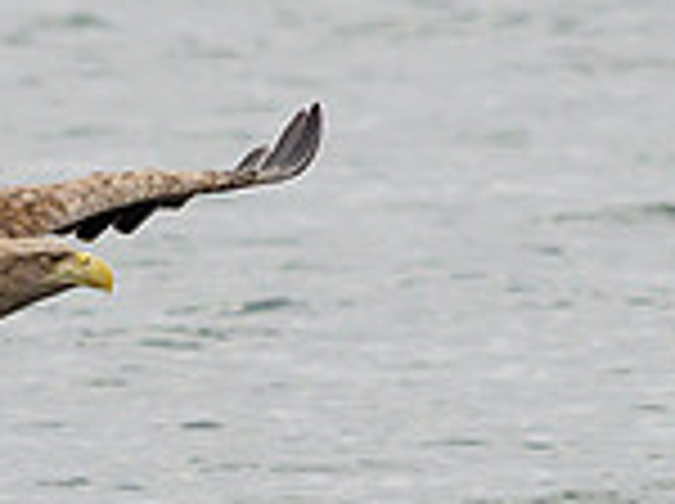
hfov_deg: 1.0
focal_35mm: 2085
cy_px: 680
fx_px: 40592
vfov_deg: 0.7
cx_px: -433
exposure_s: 1/2000
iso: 320
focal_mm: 150
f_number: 3.2
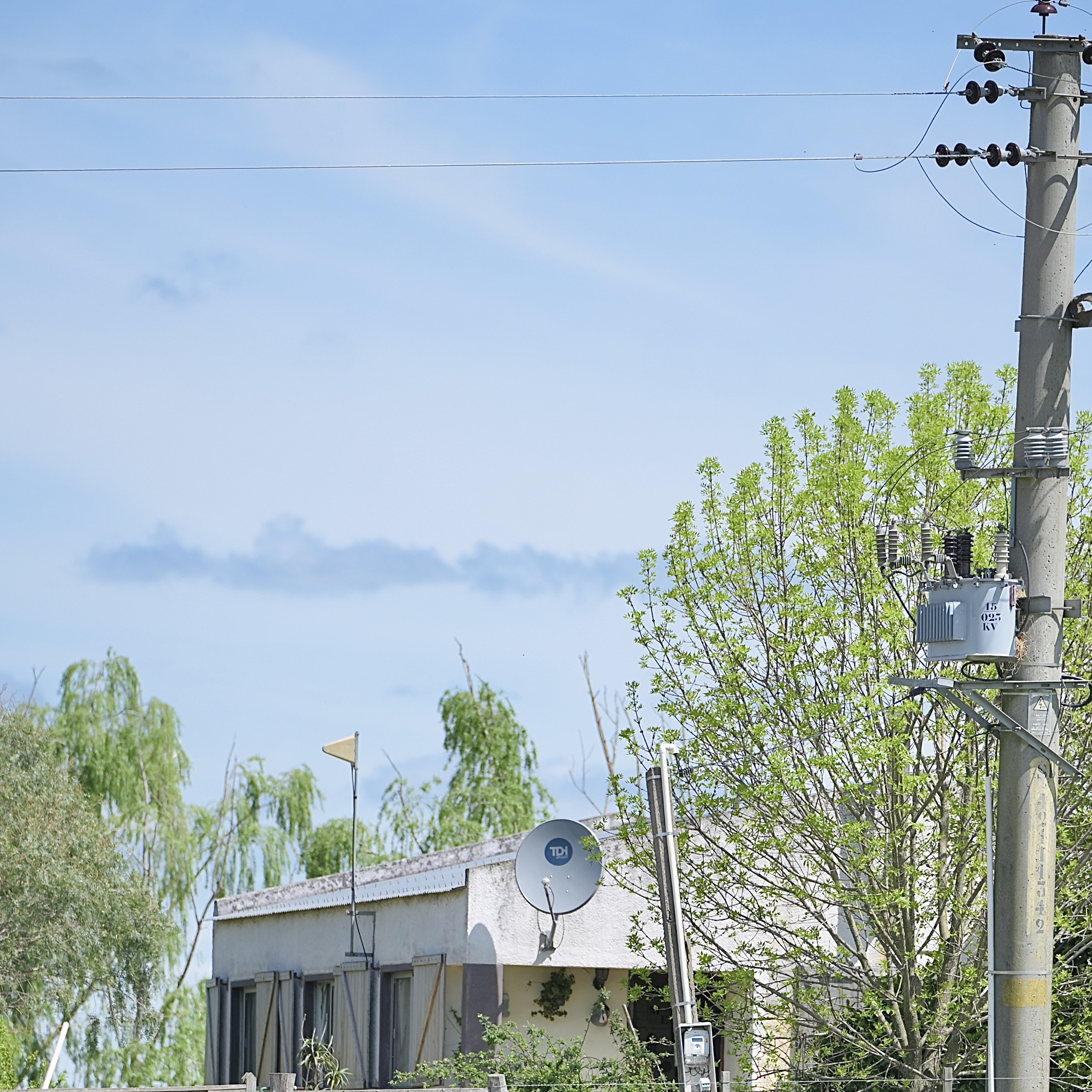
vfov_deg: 6.5
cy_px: 629
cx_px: 591
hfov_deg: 6.5
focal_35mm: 271
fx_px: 9672
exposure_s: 1/1600
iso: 100
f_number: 2.8
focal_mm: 150
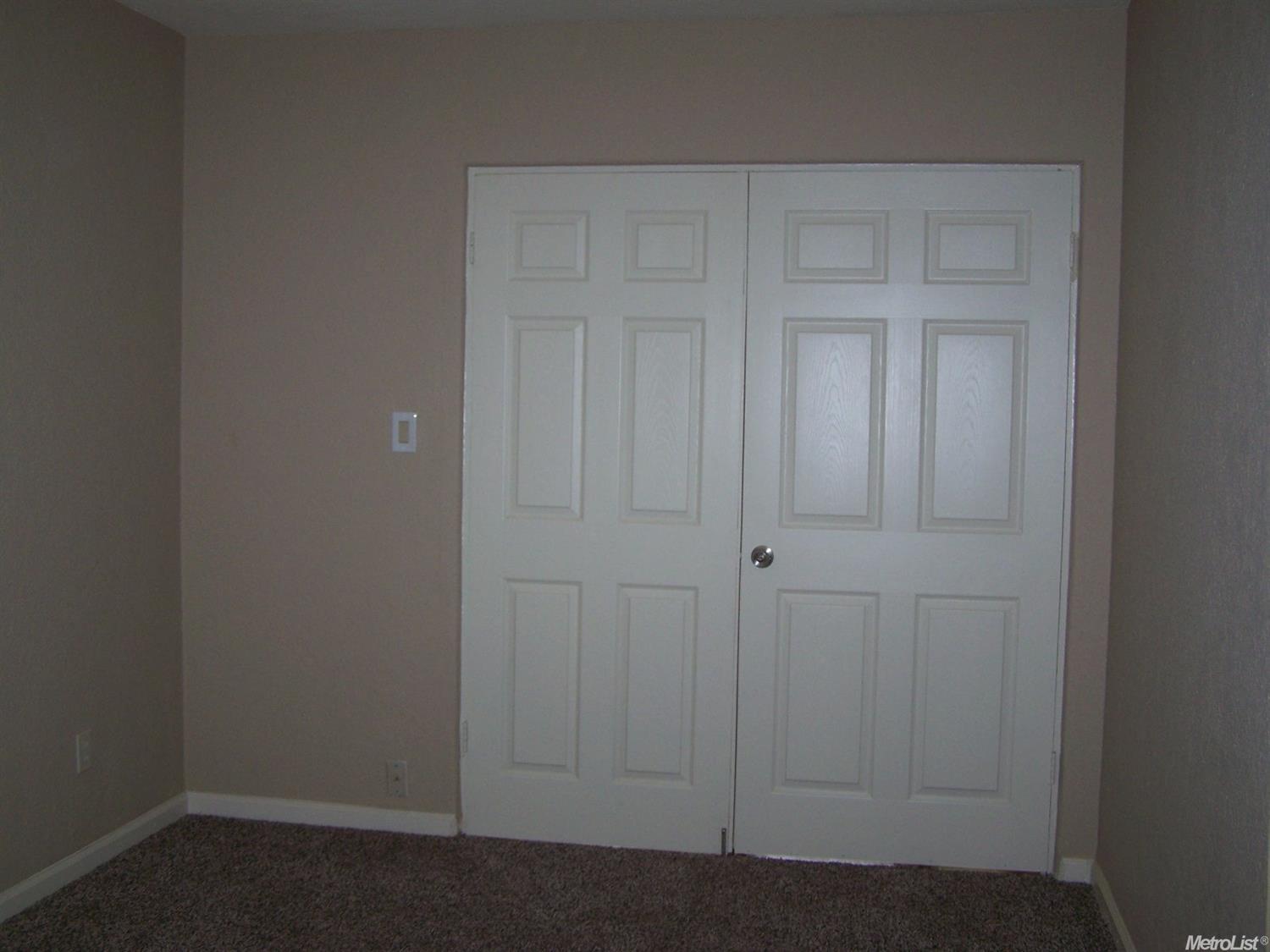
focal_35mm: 38
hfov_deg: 49.0
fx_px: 1394
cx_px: 635
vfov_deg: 37.7
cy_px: 476
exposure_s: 1/60
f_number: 2.8
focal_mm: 6.3
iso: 80
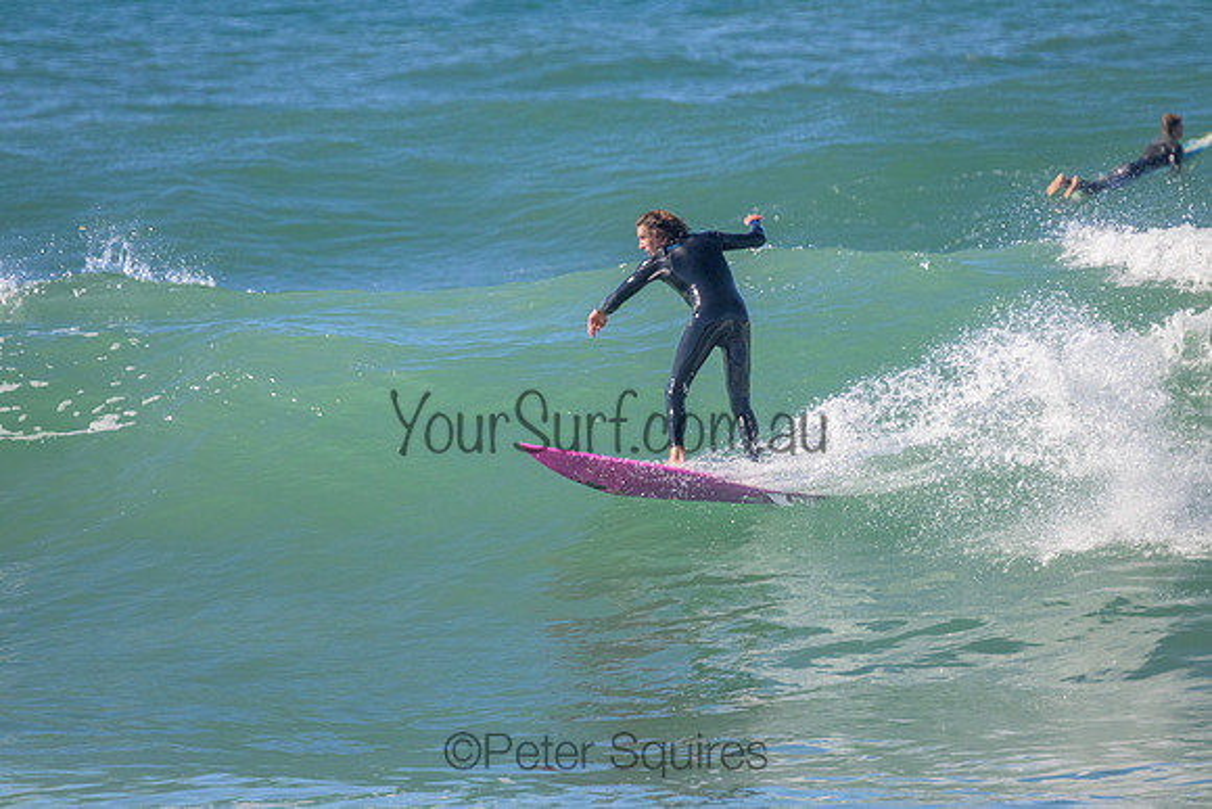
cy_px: 404
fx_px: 26938
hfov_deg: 2.6
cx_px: 606
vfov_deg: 1.7
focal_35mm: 800
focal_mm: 800
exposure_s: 1/2000
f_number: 11
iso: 2000
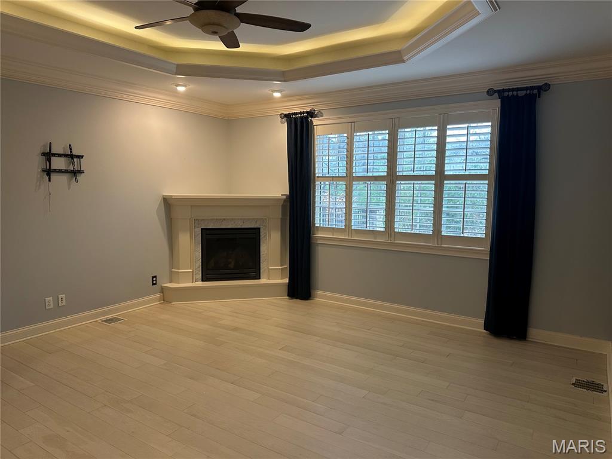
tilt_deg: -5.7
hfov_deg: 71.6
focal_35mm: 24
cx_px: 306
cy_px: 230
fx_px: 424
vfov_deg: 56.8
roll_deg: -0.3
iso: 160
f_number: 1.78
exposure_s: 1/42
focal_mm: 6.86
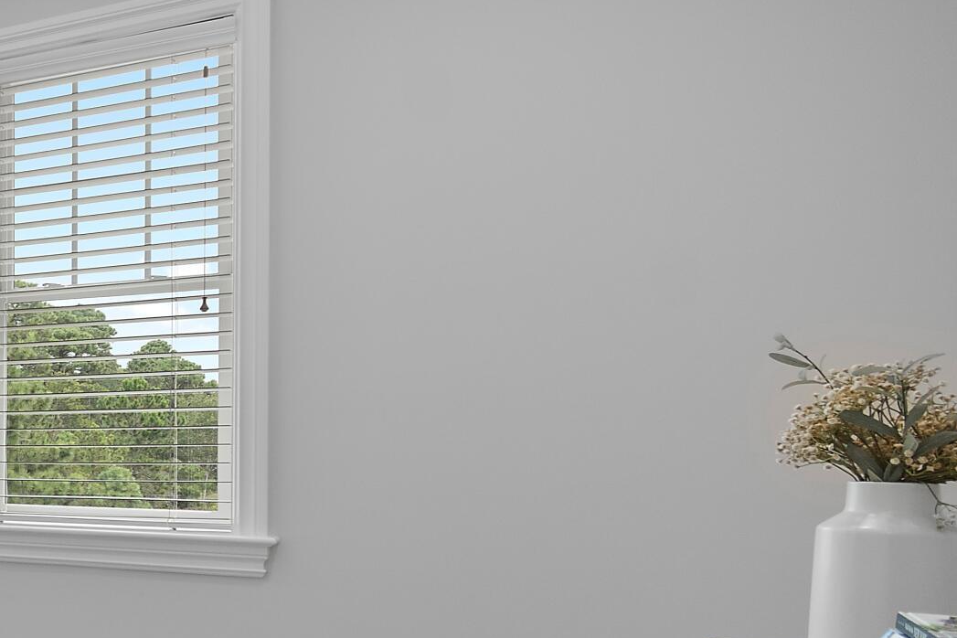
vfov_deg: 30.9
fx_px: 1143
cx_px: -384
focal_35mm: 43
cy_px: 437
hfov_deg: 31.0
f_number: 4.5
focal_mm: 10
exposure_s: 1/15
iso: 100
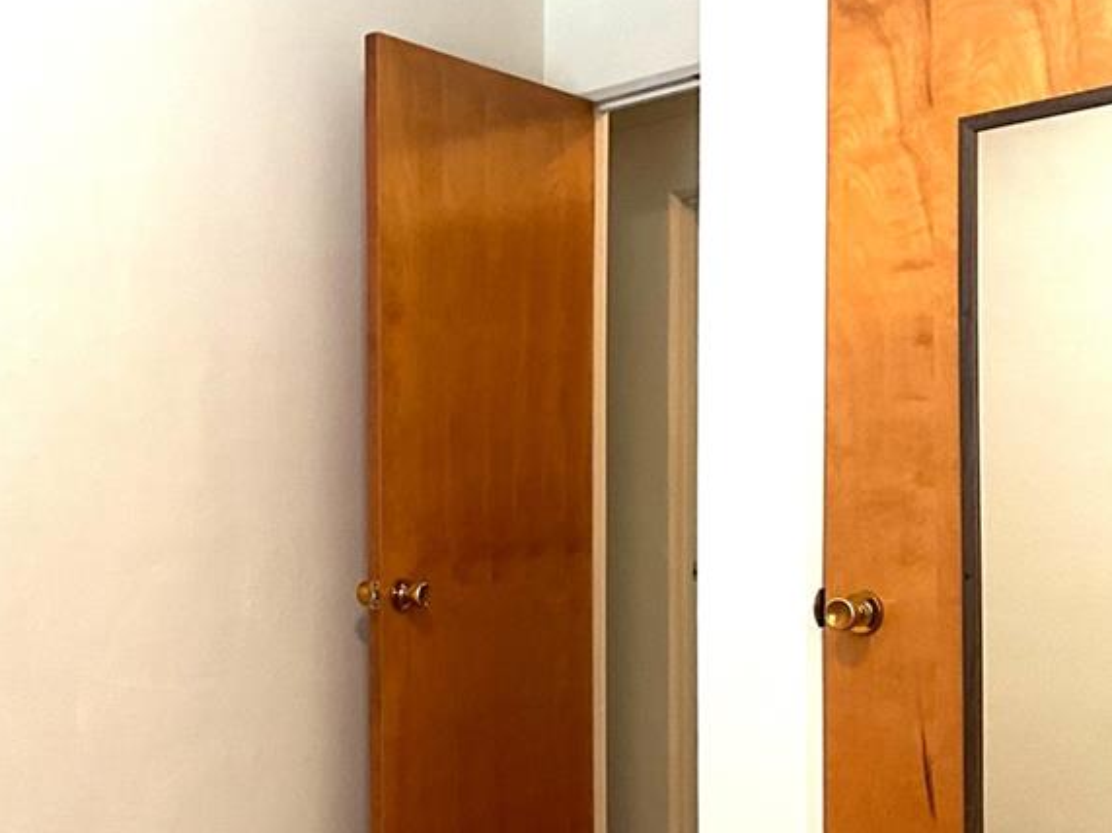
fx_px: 1670
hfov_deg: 35.9
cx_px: 261
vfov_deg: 27.7
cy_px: 599
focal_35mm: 52
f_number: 1.8
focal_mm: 3
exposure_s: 1/60
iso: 125
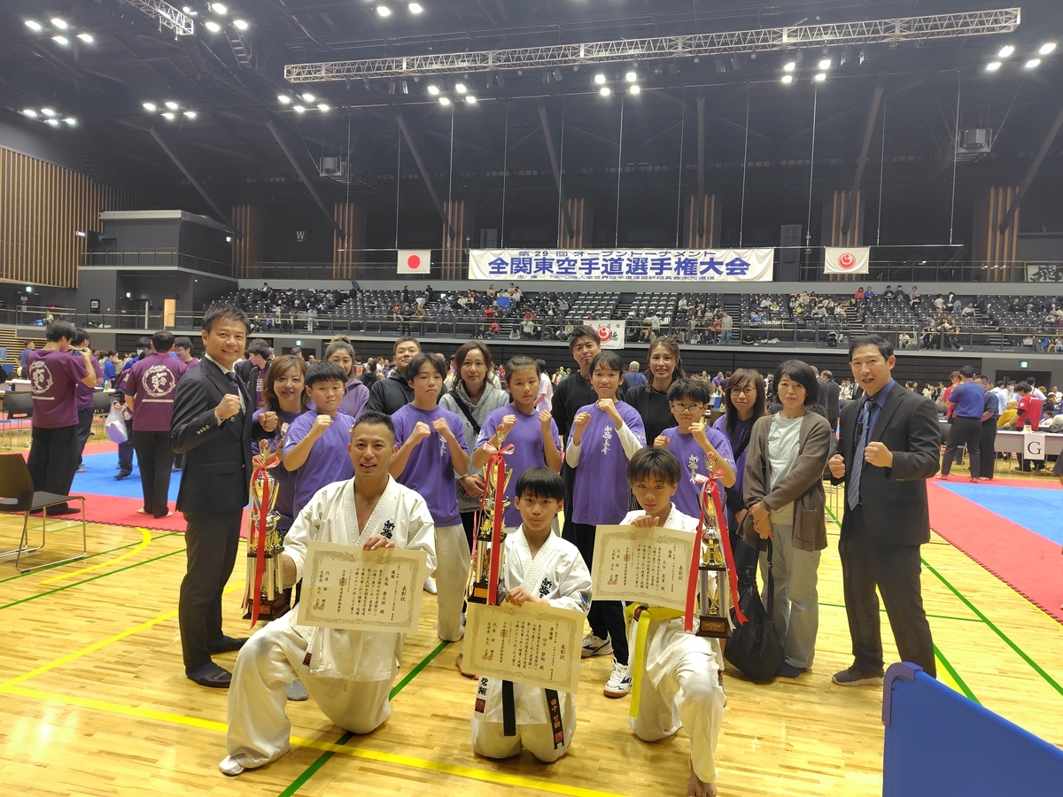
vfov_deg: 58.9
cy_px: 398
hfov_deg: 73.9
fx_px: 706
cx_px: 532
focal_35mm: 23
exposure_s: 1/60
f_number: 1.9
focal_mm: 5.6
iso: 362
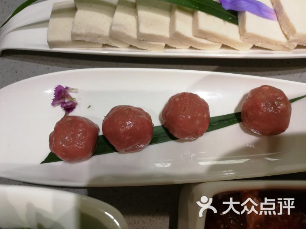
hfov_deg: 65.3
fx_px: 239
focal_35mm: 27
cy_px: 114
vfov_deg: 51.4
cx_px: 153
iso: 250
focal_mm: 3.95
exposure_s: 1/100
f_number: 2.2
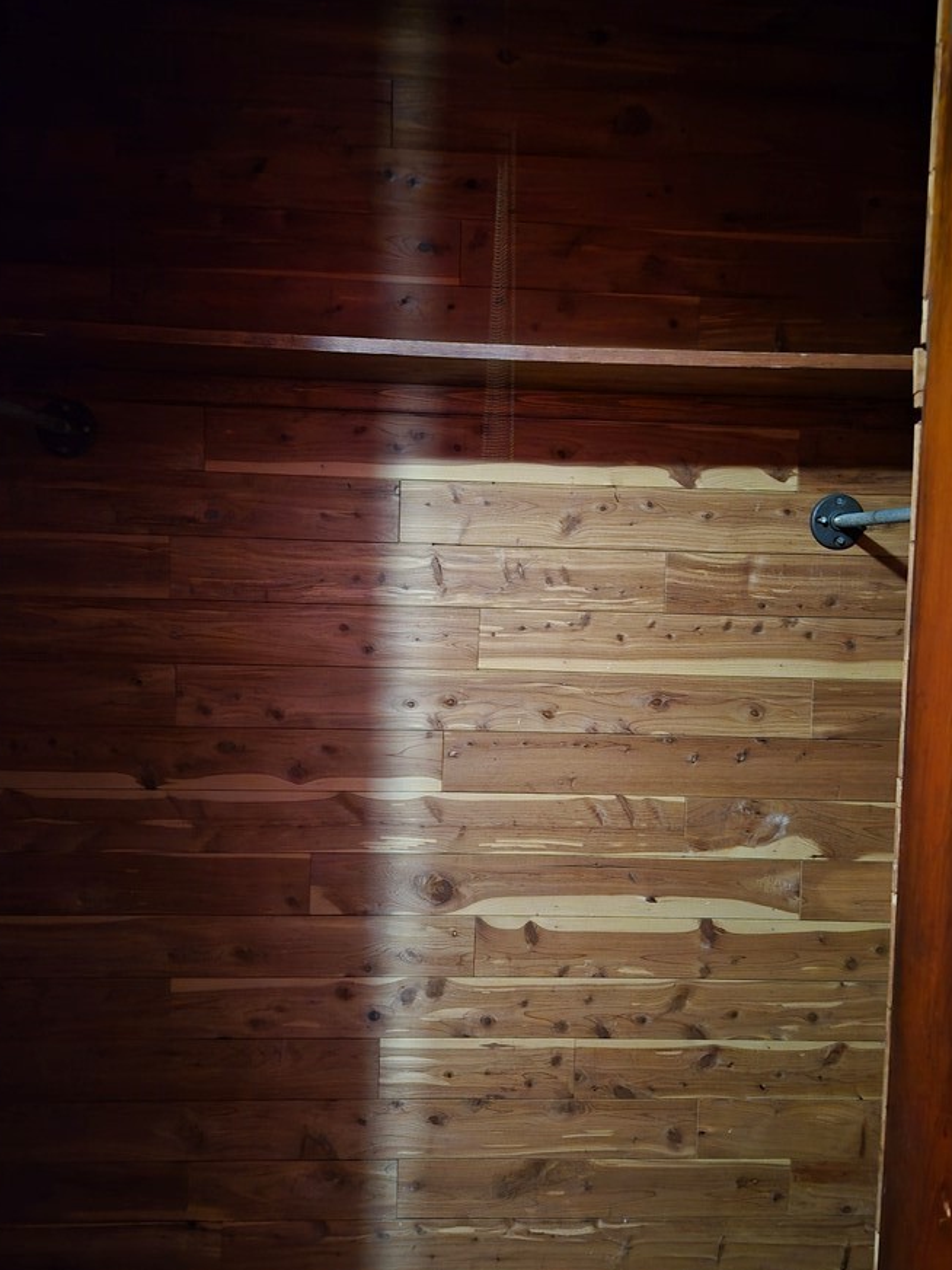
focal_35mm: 27
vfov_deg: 65.3
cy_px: 639
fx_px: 990
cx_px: 514
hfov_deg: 51.3
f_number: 1.8
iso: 3200
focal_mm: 5.4
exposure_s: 1/13.3
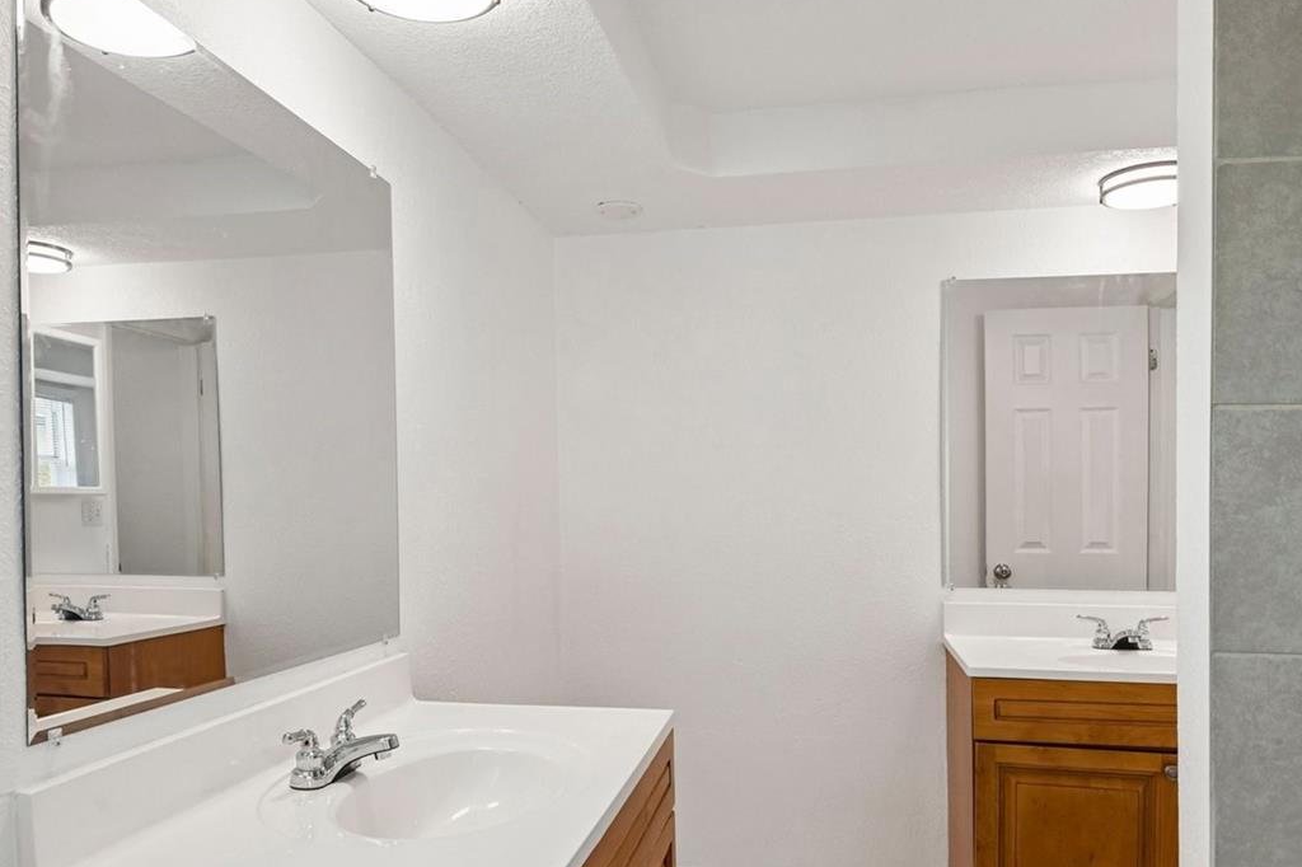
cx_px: 641
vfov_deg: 50.9
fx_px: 904
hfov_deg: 71.5
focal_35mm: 25
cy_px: 519
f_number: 9
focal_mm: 16
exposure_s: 1/80
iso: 400
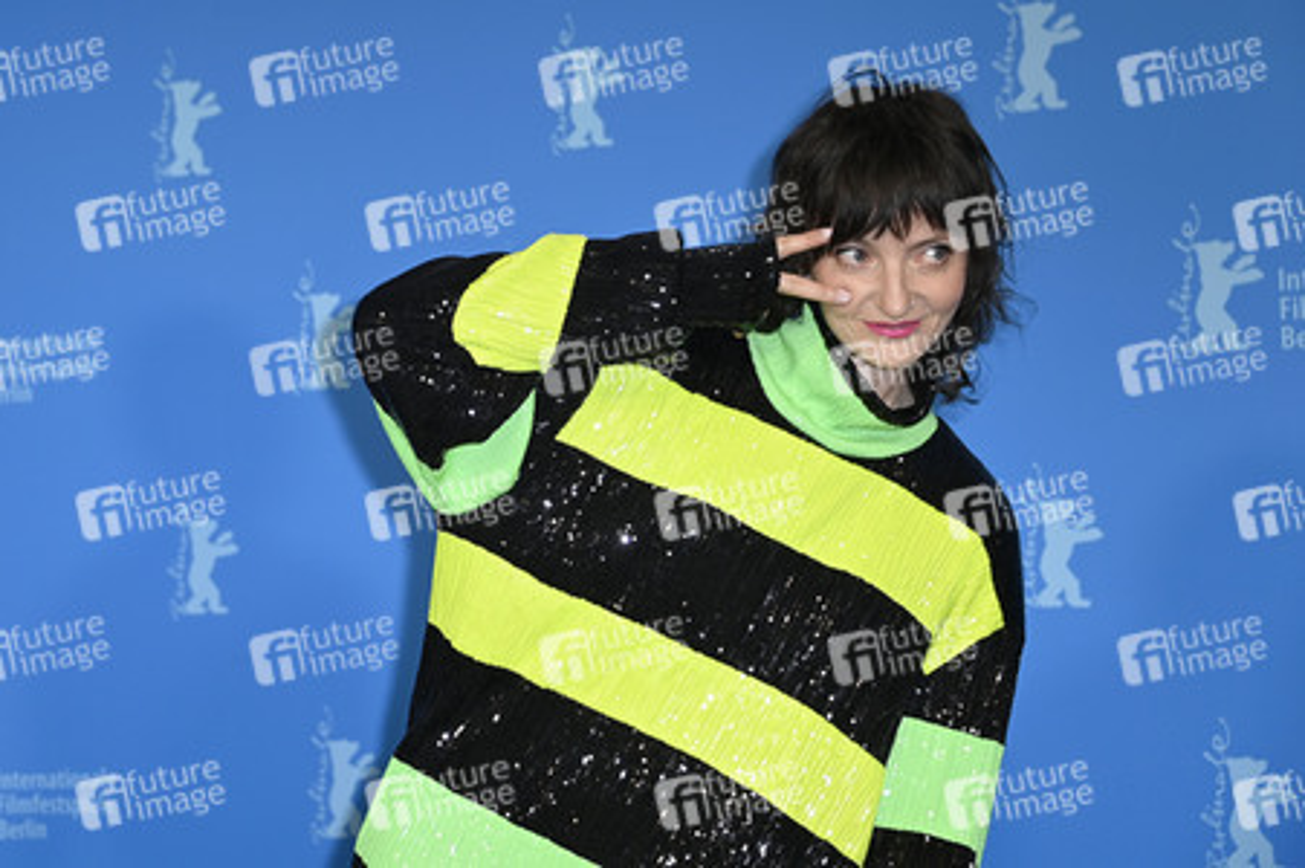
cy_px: 434
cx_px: 652
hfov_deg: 26.0
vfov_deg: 17.5
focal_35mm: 78
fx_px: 2825
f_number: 5
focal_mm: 78
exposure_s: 1/200
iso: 800
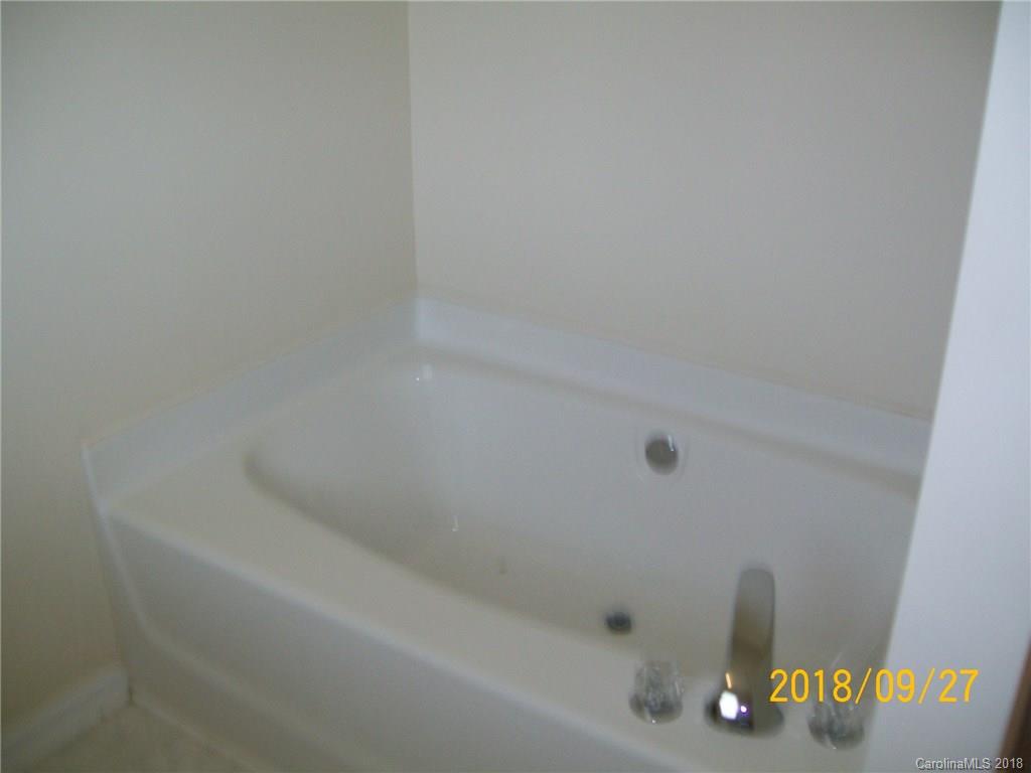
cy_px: 386
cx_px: 516
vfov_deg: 39.7
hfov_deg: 51.4
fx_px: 1072
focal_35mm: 36
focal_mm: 6
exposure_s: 1/60
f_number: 2.7
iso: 64
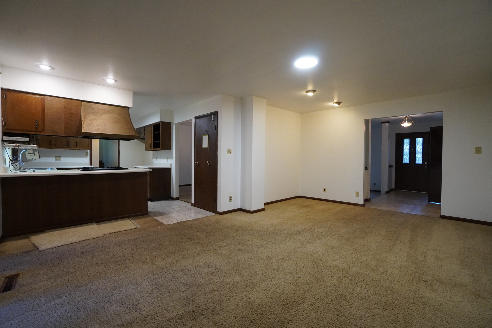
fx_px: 205
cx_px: 246
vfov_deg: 77.3
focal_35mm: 15
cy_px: 164
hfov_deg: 100.4
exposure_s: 1/30
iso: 1600
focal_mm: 10
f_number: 7.1
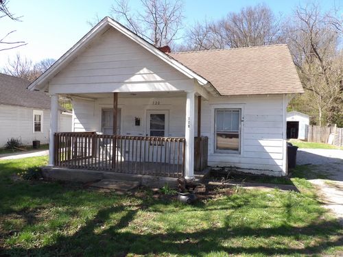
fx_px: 238
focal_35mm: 24
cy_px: 128
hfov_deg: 71.6
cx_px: 172
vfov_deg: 56.8
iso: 100
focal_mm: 4.3
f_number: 3.2
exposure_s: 1/293
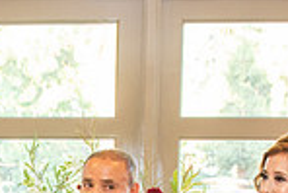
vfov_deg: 13.4
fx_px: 753
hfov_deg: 21.3
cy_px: 328
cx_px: 37
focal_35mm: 94
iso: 1250
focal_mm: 24
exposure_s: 1/125
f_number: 3.5
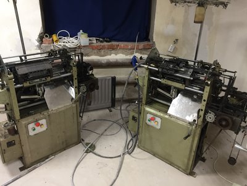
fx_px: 207
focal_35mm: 29
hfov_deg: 61.7
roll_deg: -2.7
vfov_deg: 48.2
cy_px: 93
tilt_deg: -24.0
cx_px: 124
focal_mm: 4.15
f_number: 2.2
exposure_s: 1/33
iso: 125
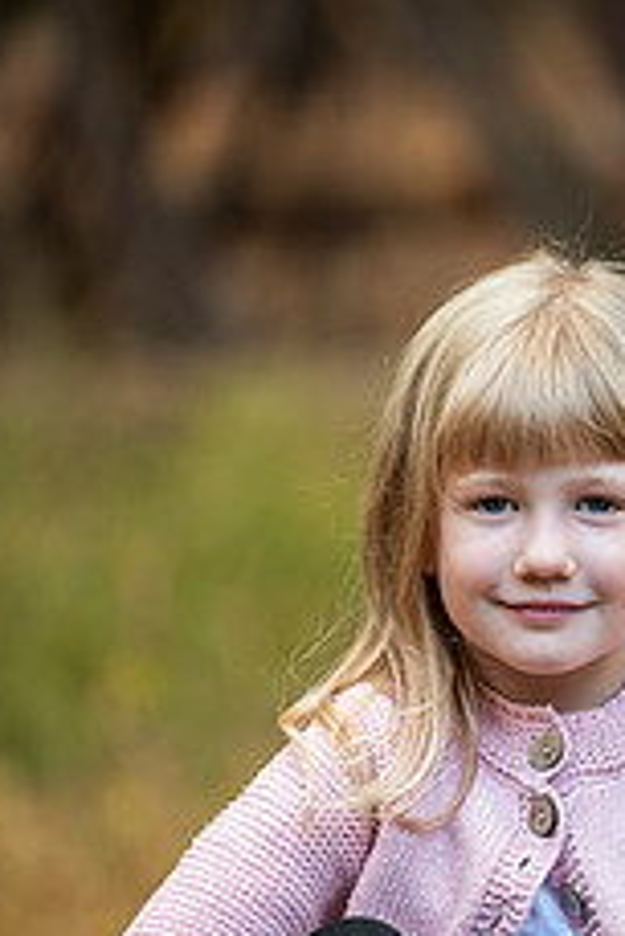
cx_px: 551
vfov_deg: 5.2
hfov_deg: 3.5
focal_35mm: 393
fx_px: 10218
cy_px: 715
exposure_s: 1/100
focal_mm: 200
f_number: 3.5
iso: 250
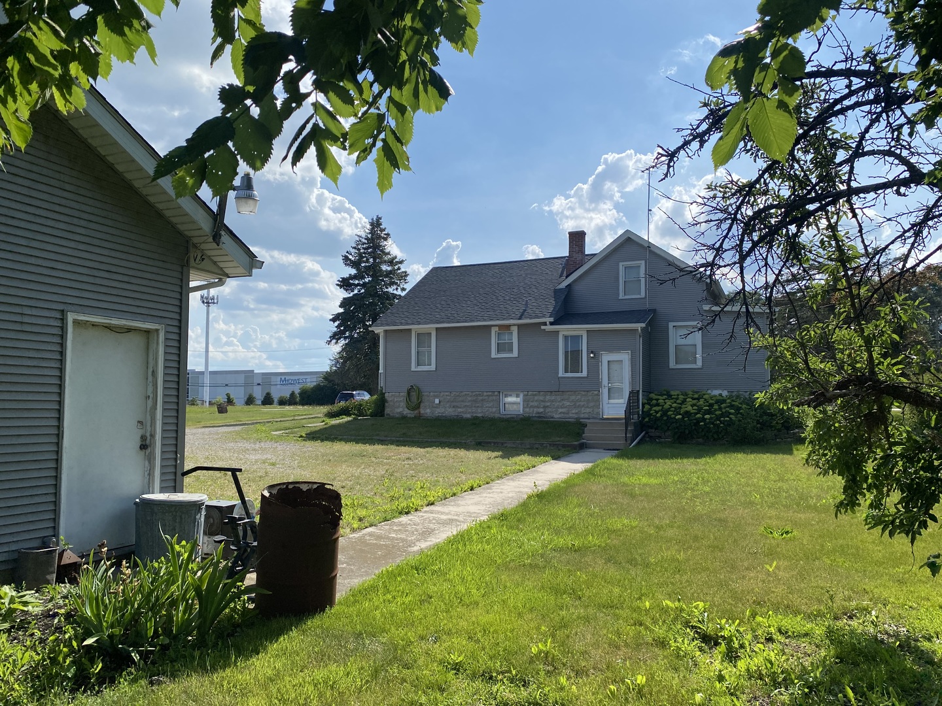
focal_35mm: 26
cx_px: 471
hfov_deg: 67.3
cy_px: 353
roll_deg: +0.2
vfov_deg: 53.1
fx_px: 708
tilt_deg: +2.8
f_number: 1.8
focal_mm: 4.25
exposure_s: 1/4608
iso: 32
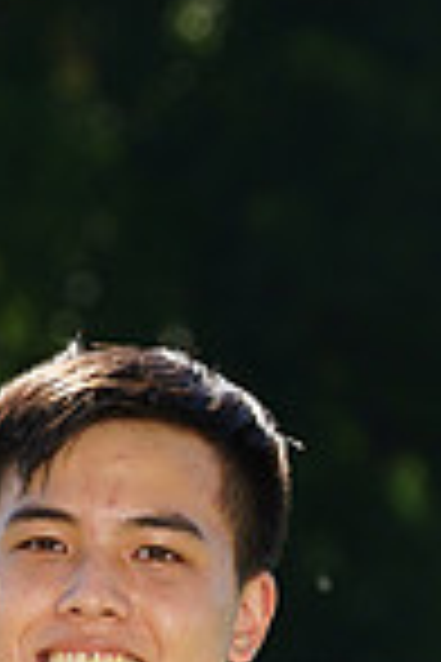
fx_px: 16830
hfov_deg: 1.5
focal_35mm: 916
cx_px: -22
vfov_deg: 2.2
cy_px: 1054
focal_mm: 232
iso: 200
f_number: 11
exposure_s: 1/200
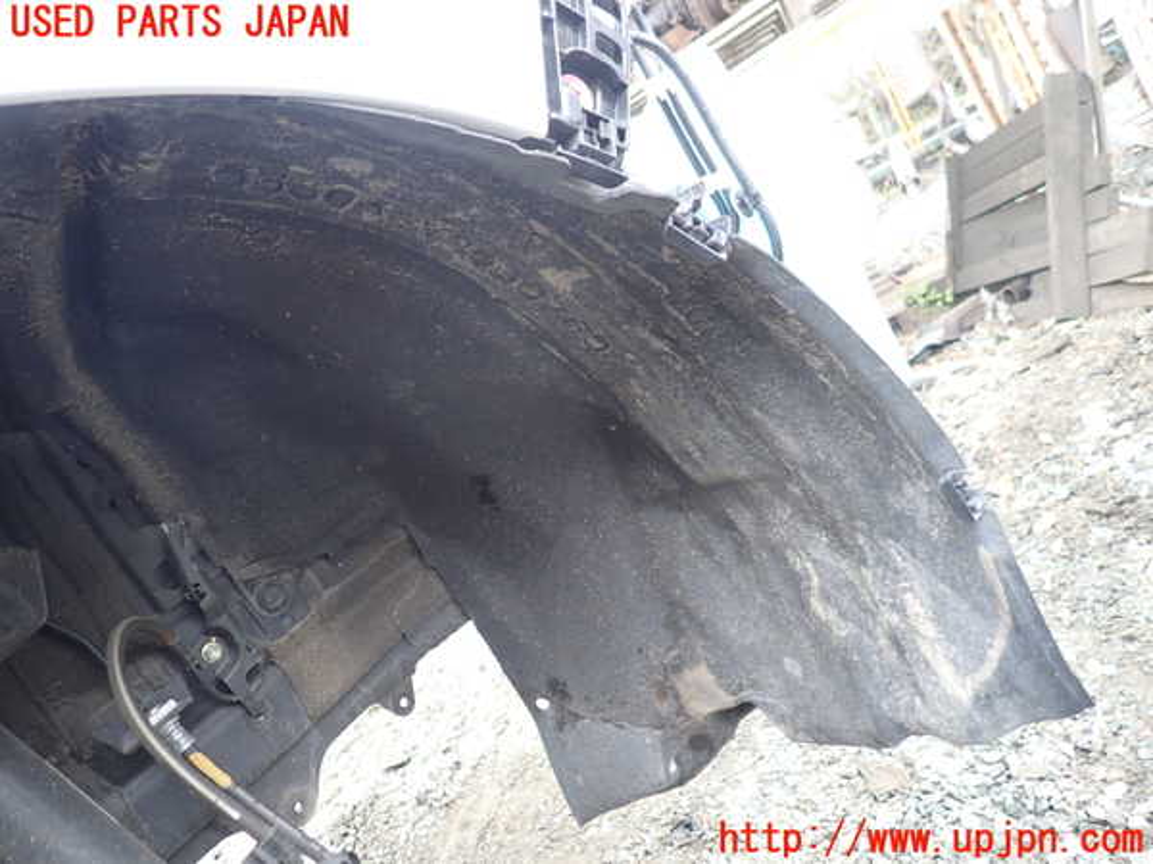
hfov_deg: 69.4
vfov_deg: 54.9
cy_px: 432
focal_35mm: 25
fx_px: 833
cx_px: 576
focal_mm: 4.5
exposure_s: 1/100
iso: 100
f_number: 2
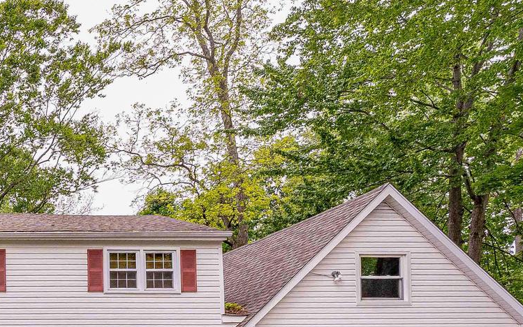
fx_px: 556
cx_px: -54
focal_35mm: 39
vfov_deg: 29.0
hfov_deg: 40.5
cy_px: 376
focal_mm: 14
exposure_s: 1/320
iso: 320
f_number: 8
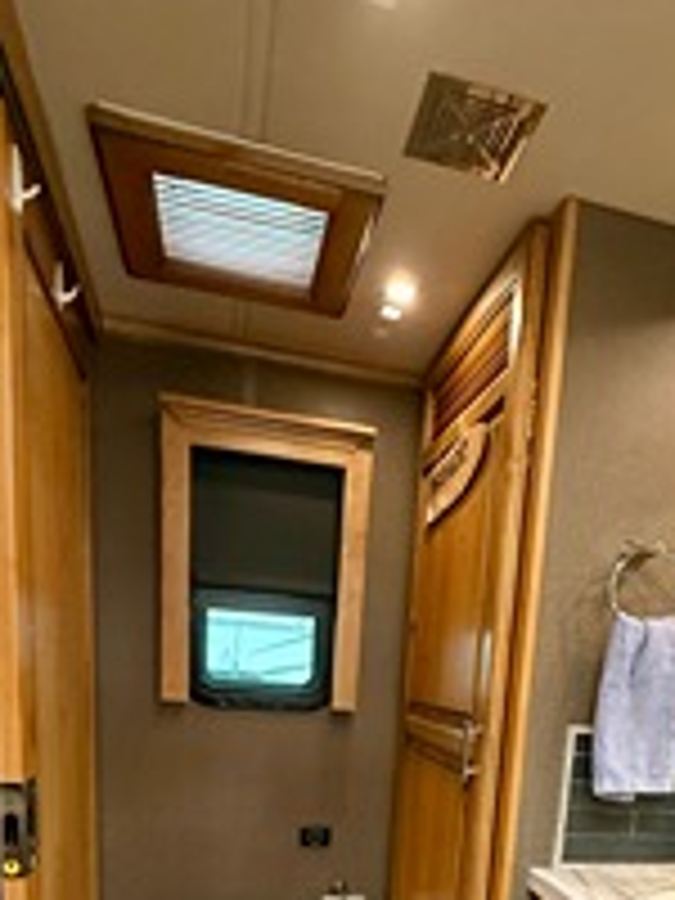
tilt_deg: -10.6
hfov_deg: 49.2
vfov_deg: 55.3
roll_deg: -3.1
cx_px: 428
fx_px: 728
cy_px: 806
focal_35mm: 28
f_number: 2.2
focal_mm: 2.22
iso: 500
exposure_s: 1/60
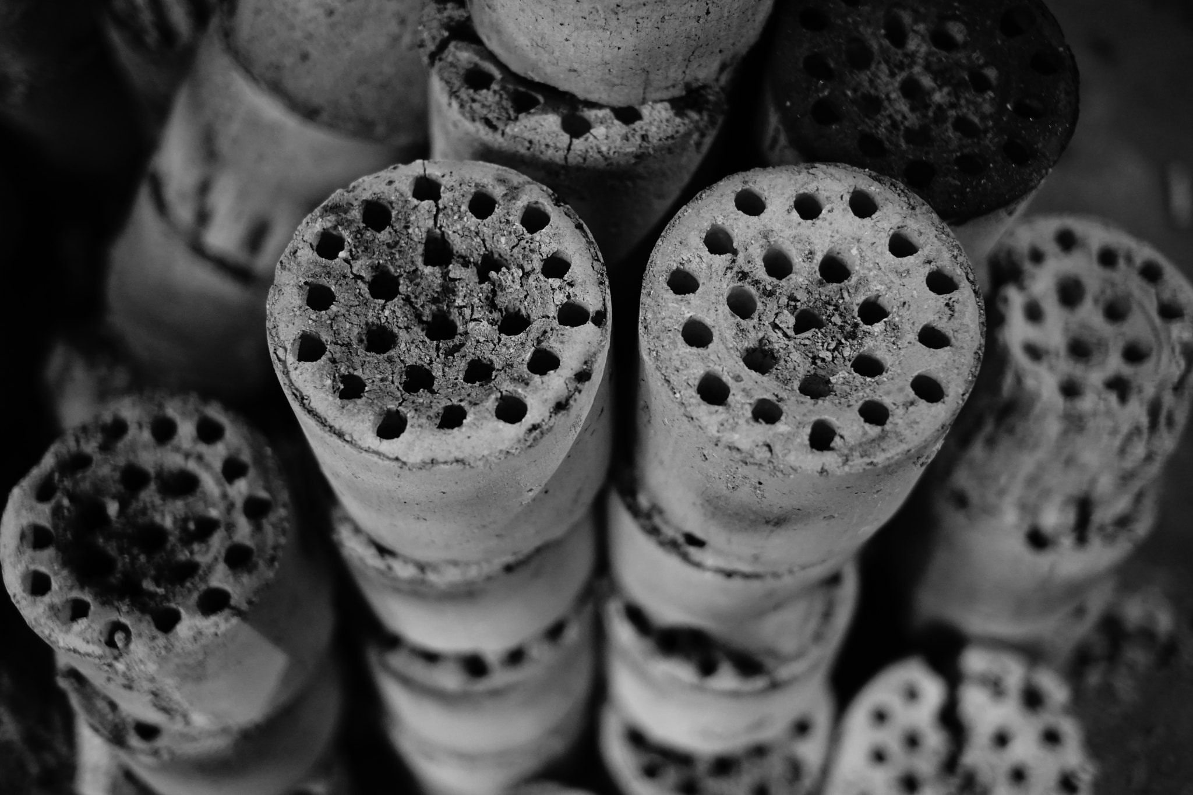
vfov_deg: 27.0
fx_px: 1657
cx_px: 596
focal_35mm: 50
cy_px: 398
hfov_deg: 39.6
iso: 2000
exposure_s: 1/60
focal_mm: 50
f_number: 1.7
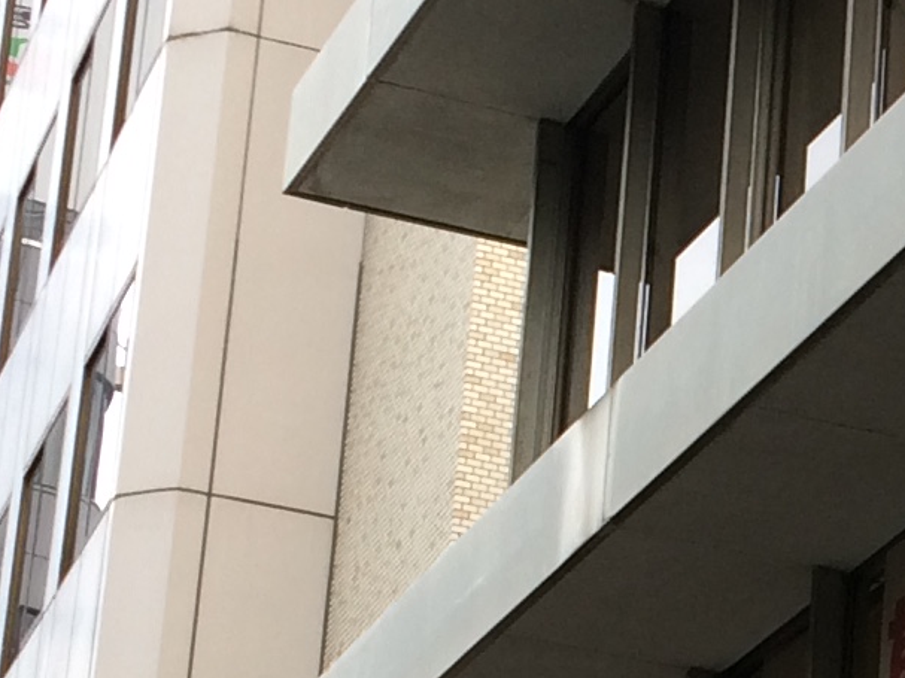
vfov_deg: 9.4
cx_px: 1260
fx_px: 4078
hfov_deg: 12.2
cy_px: 846
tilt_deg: +15.2
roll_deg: -1.8
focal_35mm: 156
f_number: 2.2
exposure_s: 1/152
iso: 32
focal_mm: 4.15
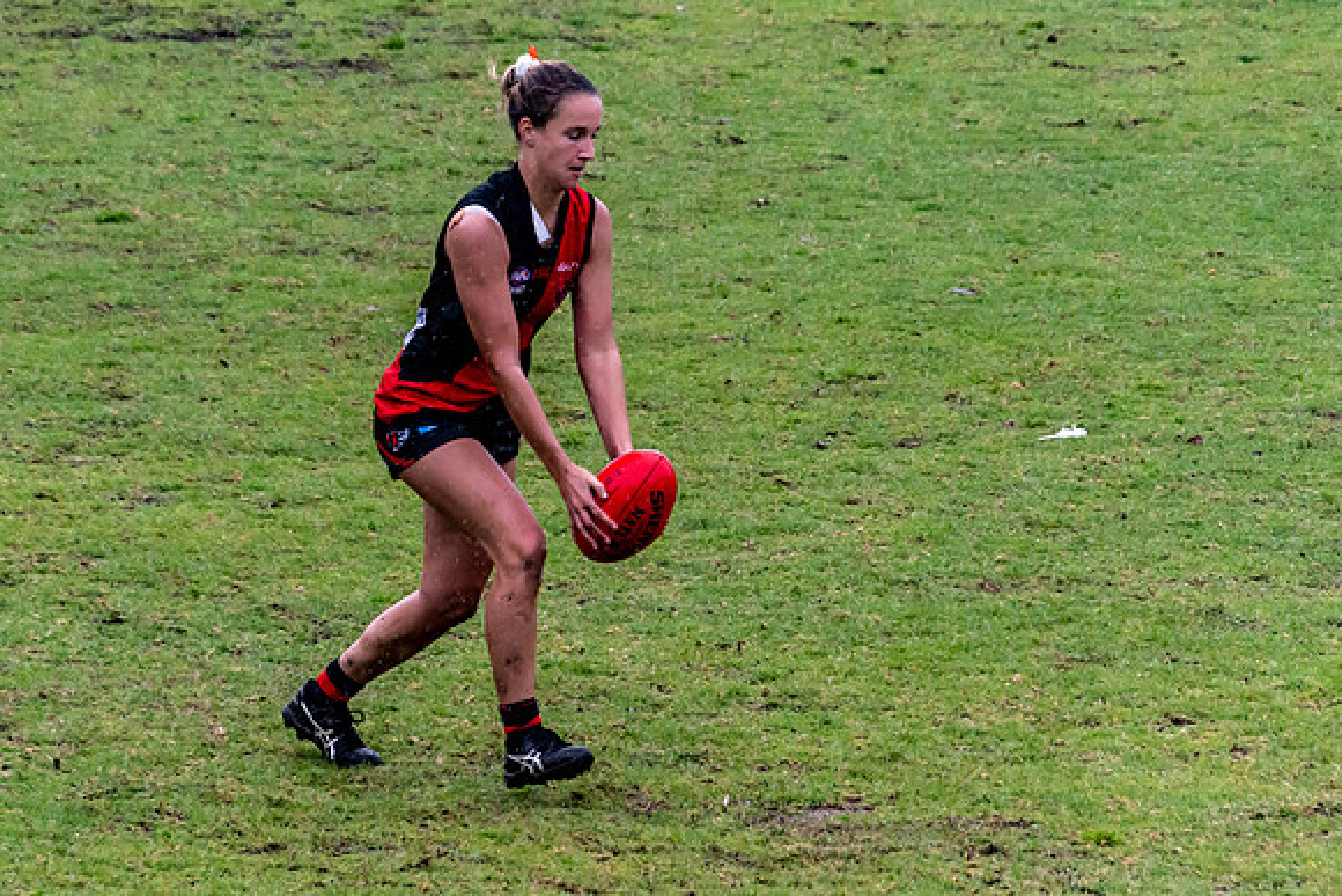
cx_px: 485
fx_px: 14278
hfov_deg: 5.4
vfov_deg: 3.6
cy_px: 348
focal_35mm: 383
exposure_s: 1/1600
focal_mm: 200
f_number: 6.3
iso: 800
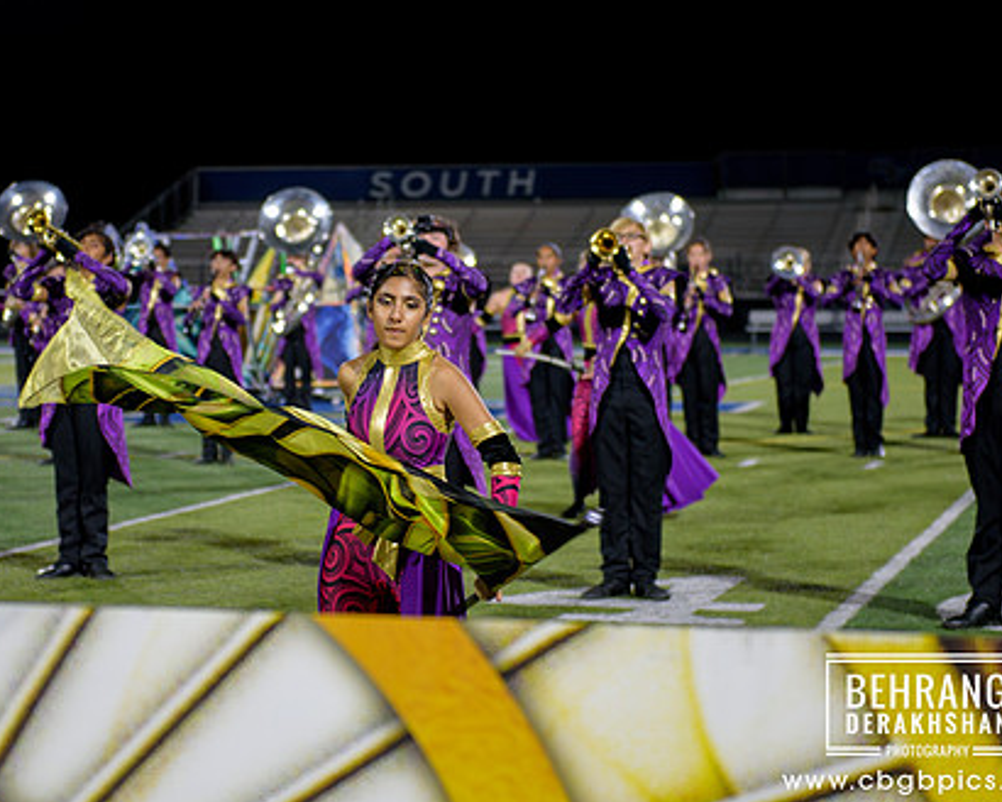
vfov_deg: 15.4
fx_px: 2966
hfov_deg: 19.2
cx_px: 401
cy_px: 361
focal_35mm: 100
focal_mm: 70
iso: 1600
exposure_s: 1/400
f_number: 2.8
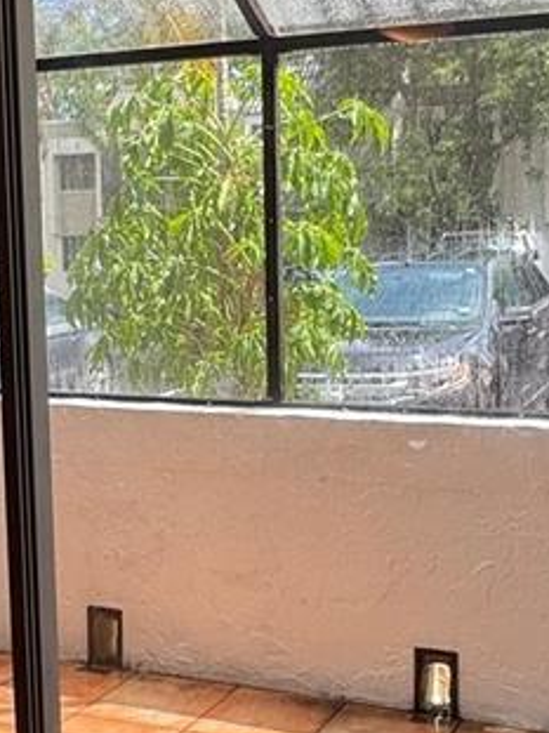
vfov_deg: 35.5
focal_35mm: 54
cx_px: 335
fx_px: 1143
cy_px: 344
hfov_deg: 26.9
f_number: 2.2
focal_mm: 2.22
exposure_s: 1/346
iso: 40
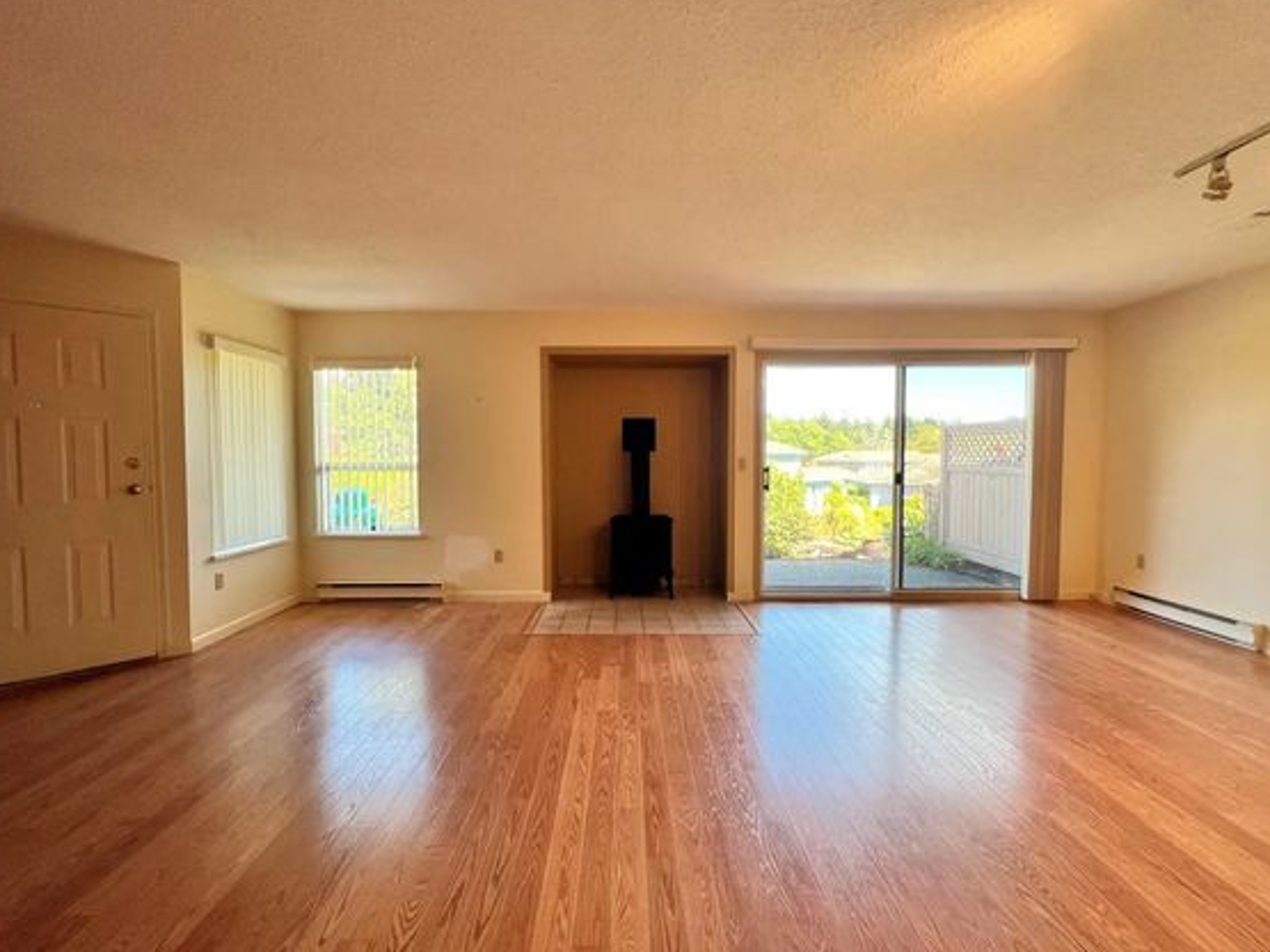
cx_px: 632
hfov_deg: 98.2
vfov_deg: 81.7
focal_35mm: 15
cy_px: 481
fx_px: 550
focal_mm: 1.57
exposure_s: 1/120
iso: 64
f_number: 1.8
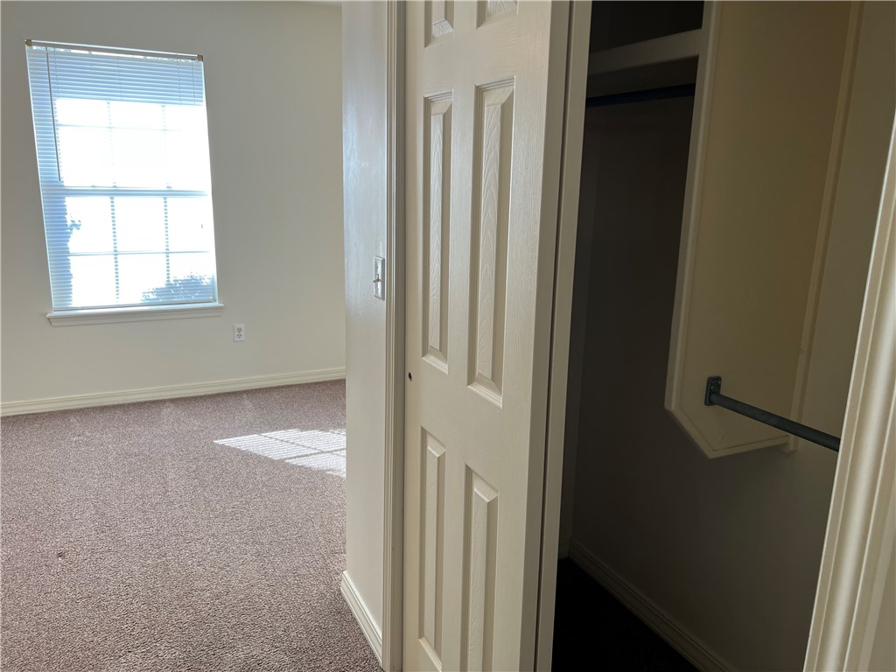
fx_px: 673
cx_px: 448
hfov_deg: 67.3
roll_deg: -1.1
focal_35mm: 26
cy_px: 336
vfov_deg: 53.1
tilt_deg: -13.3
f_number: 1.5
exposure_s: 1/120
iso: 50
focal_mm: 5.7
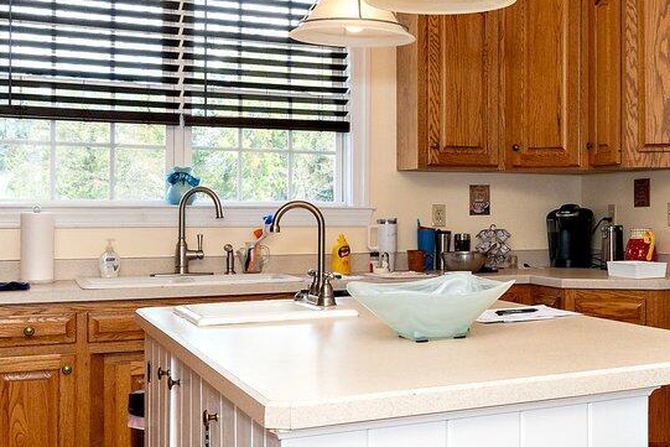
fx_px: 987
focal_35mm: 53
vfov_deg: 25.5
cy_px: 233
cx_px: 616
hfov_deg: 35.1
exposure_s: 1/25
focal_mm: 14
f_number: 11
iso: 640
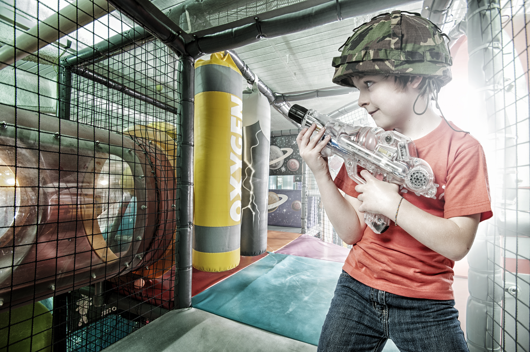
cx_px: 265
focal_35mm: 15
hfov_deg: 100.5
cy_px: 176
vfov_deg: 77.2
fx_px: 221
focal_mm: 10
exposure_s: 1.3
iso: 100
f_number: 5
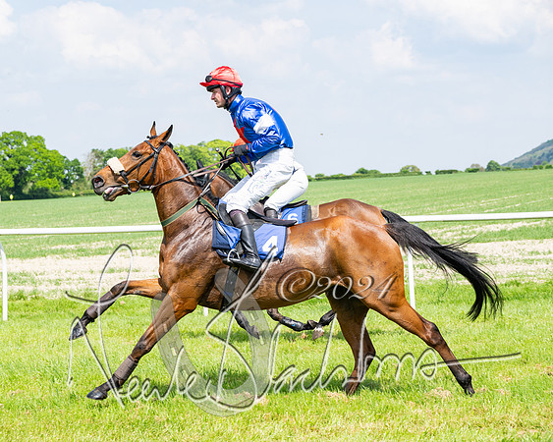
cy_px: 219
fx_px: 1354
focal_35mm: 83
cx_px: 222
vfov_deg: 18.5
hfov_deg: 23.0
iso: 200
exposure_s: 1/1250
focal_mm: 70
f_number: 5
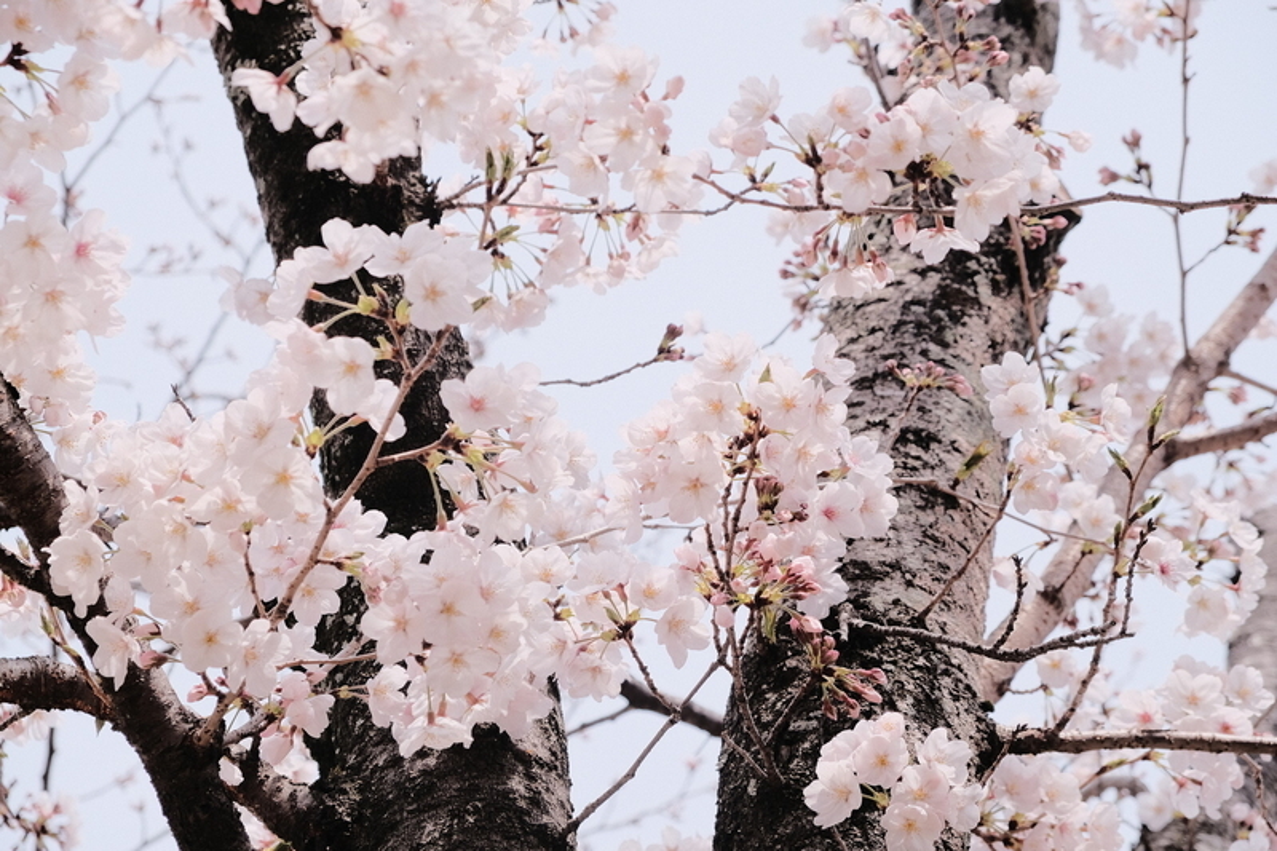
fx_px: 2943
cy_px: 426
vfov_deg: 16.4
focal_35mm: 83
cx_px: 638
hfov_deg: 24.5
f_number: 5.6
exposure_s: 1/950
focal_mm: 55
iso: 800
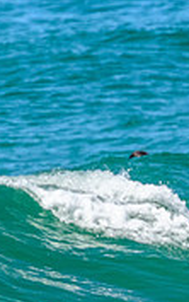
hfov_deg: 0.4
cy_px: 270
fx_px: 30156
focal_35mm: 3668
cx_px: 467
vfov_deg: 0.6
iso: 1600
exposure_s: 1/2000
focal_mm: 800
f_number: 11
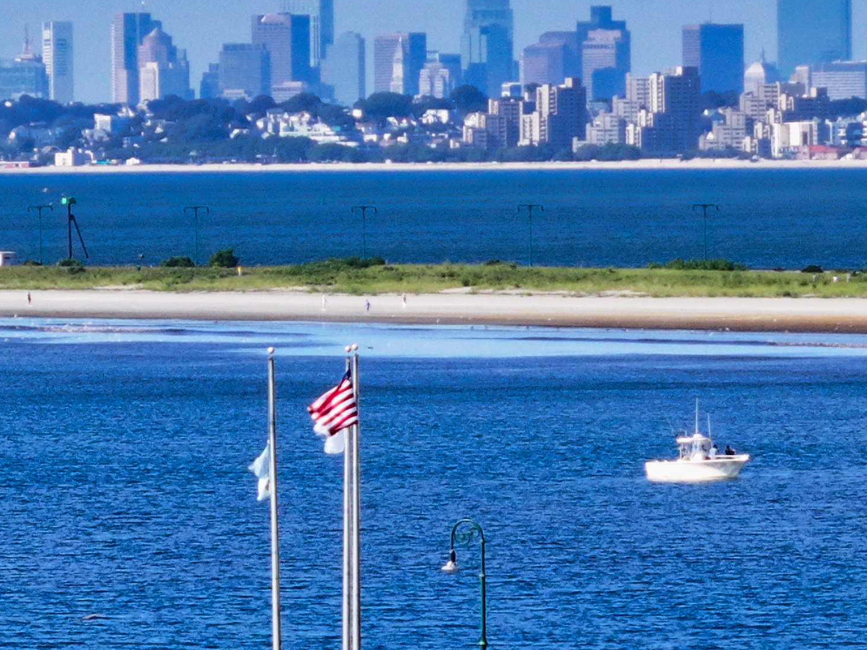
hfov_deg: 4.4
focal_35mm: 450
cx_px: 567
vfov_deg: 3.3
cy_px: 479
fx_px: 11271
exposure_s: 1/40
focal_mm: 30.71
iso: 110
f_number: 3.4
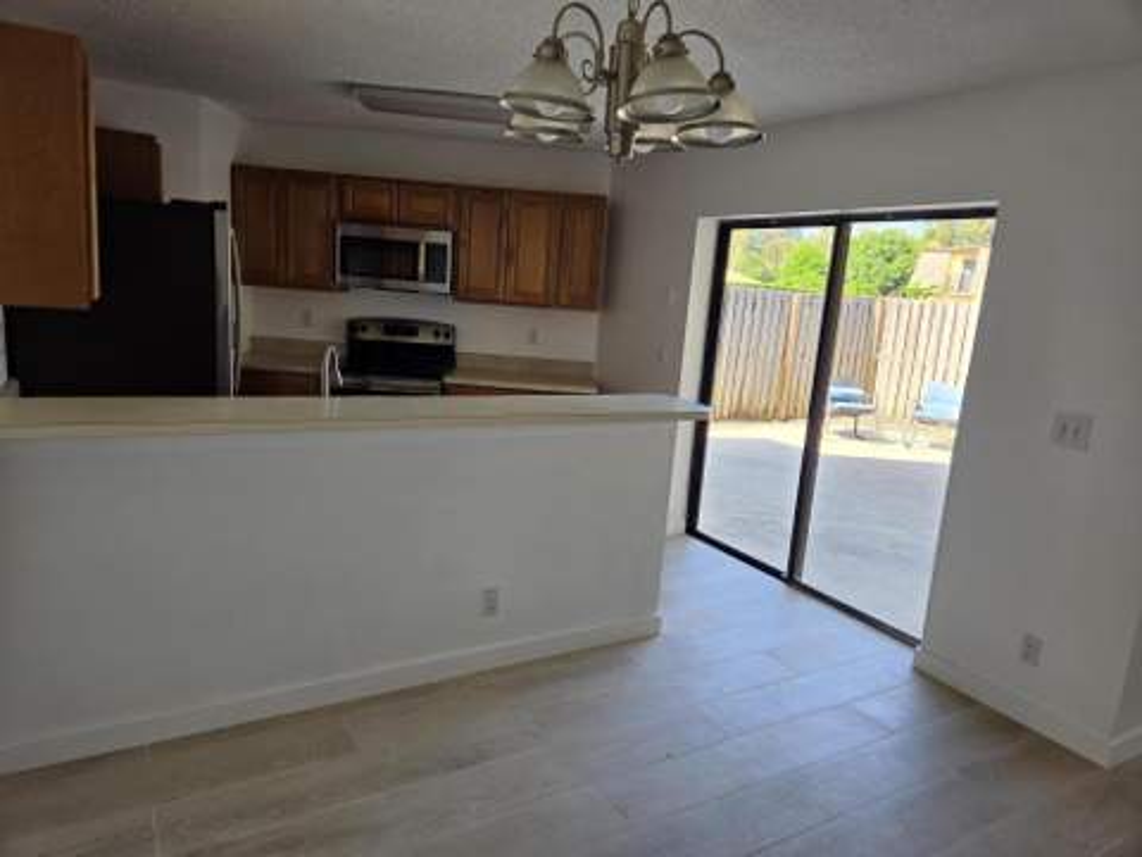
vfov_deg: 58.9
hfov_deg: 73.9
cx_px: 571
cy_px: 428
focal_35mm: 23
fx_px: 759
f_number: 1.8
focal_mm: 5.4
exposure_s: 1/180
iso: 50
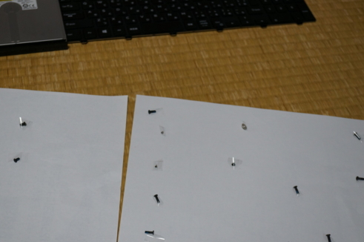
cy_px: 129
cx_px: 151
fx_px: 555
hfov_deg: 36.2
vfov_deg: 24.5
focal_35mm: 55
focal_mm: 30
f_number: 4
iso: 400
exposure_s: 1/60
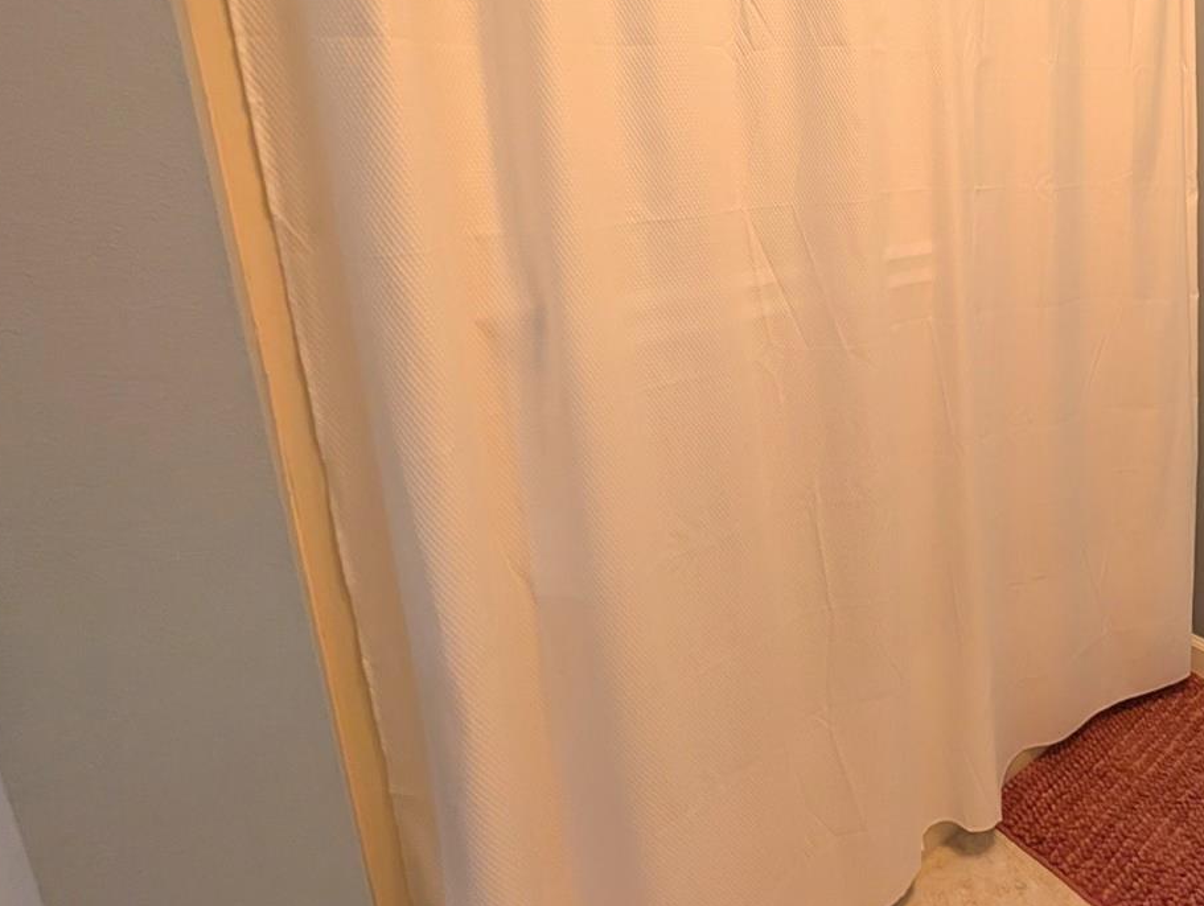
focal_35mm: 21
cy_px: 244
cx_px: 1034
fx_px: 731
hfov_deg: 67.8
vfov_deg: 60.6
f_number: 1.7
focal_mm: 2.02
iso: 55
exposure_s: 1/30
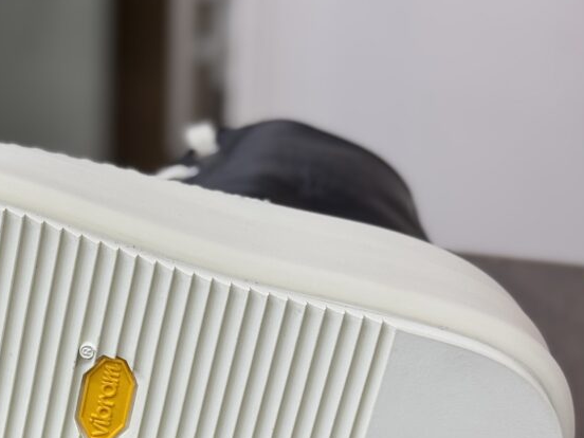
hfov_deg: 21.5
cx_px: 57
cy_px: 377
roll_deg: +0.8
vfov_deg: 16.4
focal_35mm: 89
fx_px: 1502
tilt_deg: -24.3
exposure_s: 1/120
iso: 80
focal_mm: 6.76
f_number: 1.78
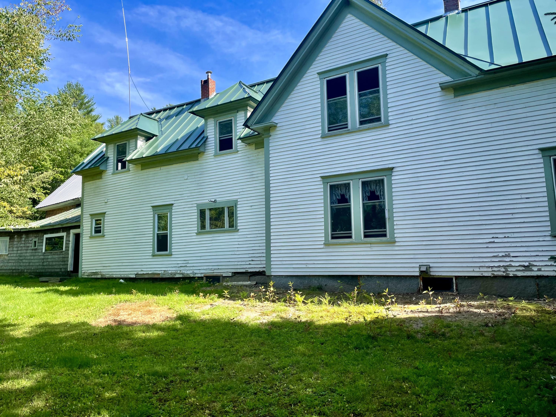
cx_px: 278
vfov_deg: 53.1
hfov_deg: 67.3
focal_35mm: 26
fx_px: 418
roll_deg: +0.9
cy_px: 208
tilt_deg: +9.0
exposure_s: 1/1103
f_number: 1.6
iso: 32
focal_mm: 4.2
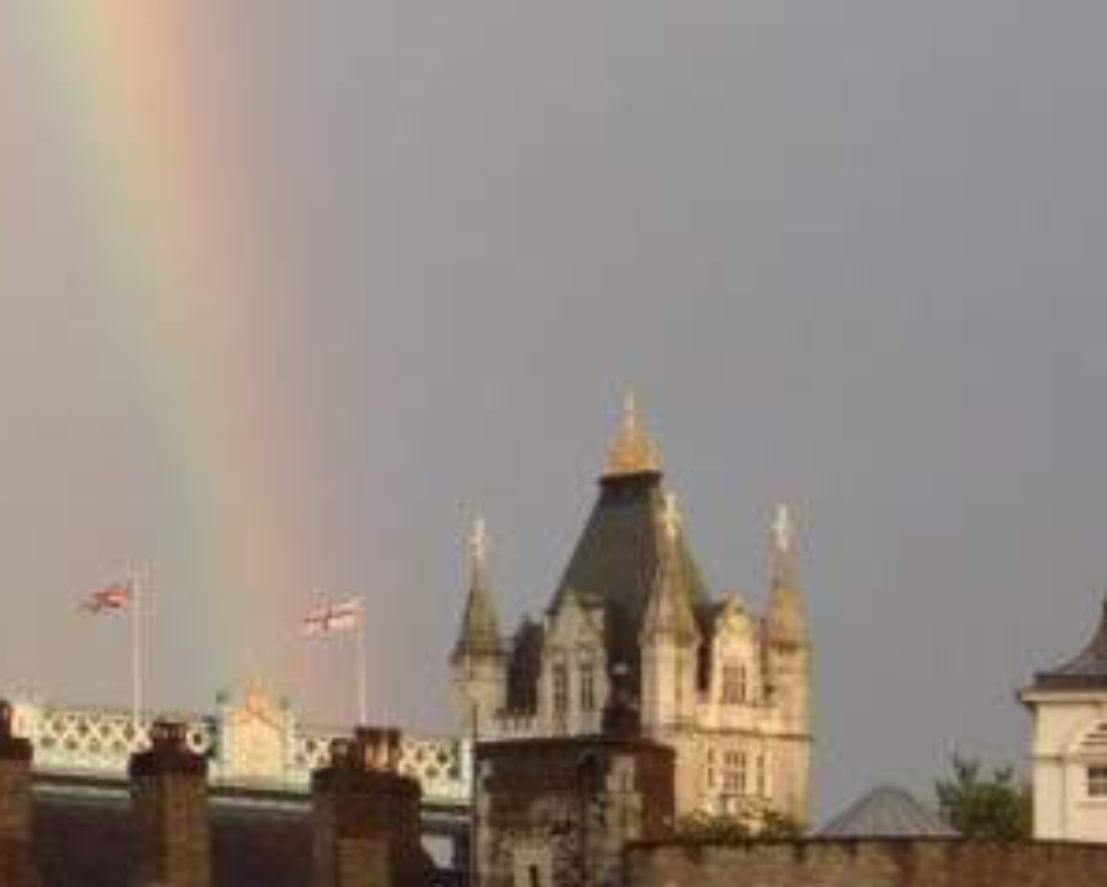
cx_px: 246
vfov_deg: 7.4
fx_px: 6819
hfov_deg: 9.3
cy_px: 589
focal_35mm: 208
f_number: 4.5
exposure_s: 1/125
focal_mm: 20.3
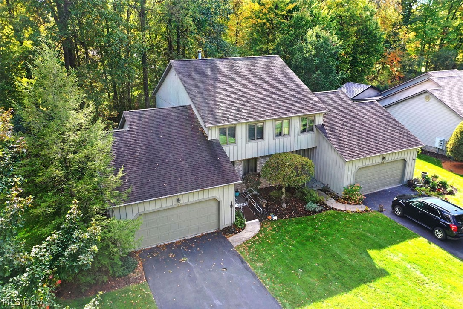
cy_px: 154
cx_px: 232
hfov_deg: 65.5
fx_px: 360
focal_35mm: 28
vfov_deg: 46.4
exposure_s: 1/120
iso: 100
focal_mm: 10.26
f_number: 4
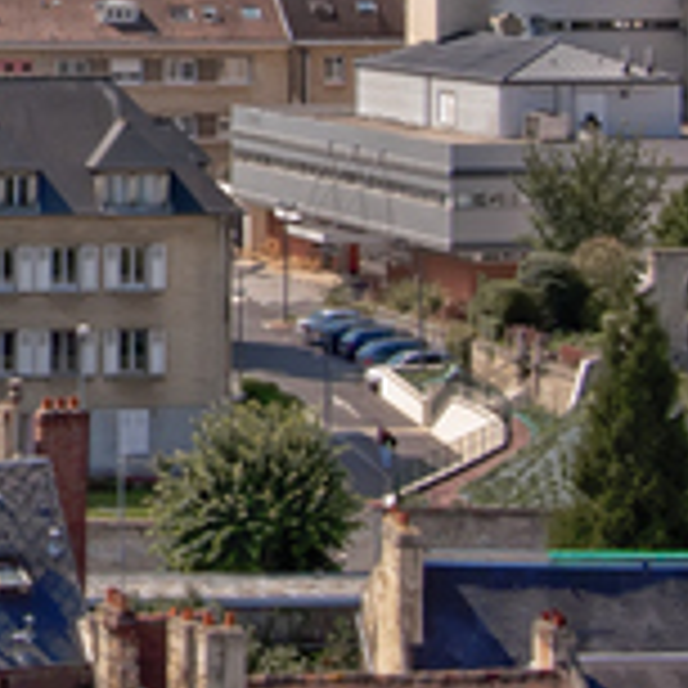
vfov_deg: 9.3
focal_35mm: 187
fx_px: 4205
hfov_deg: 9.1
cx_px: -344
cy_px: -36
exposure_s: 1/400
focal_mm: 31
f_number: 14
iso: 200
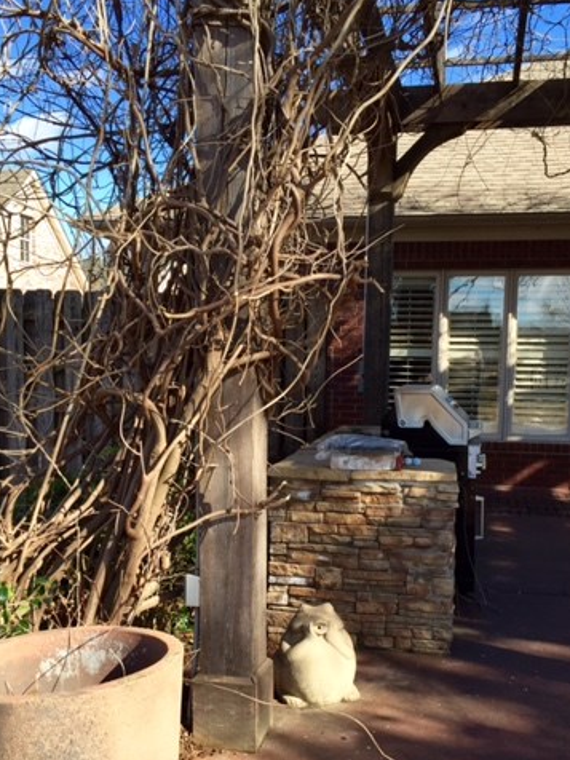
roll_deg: -0.9
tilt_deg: -6.0
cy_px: 453
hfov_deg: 36.8
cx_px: 300
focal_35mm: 39
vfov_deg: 47.6
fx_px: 856
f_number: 2.2
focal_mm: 4.15
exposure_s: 1/732
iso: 32
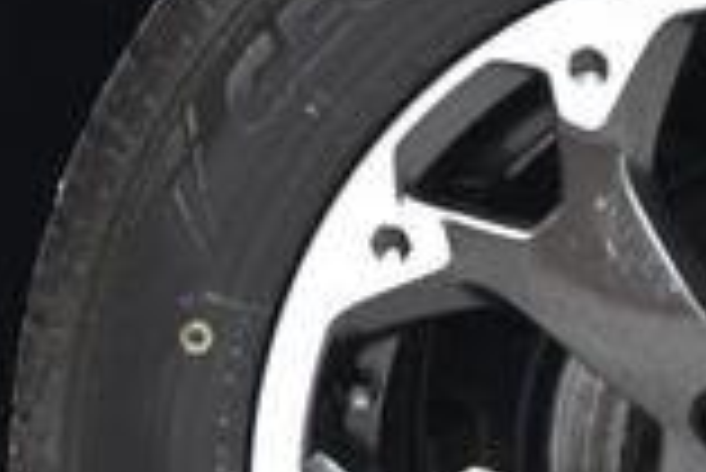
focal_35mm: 671
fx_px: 13171
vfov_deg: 2.1
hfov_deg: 3.1
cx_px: 823
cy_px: 459
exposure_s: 1/200
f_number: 4.8
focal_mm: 110
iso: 800
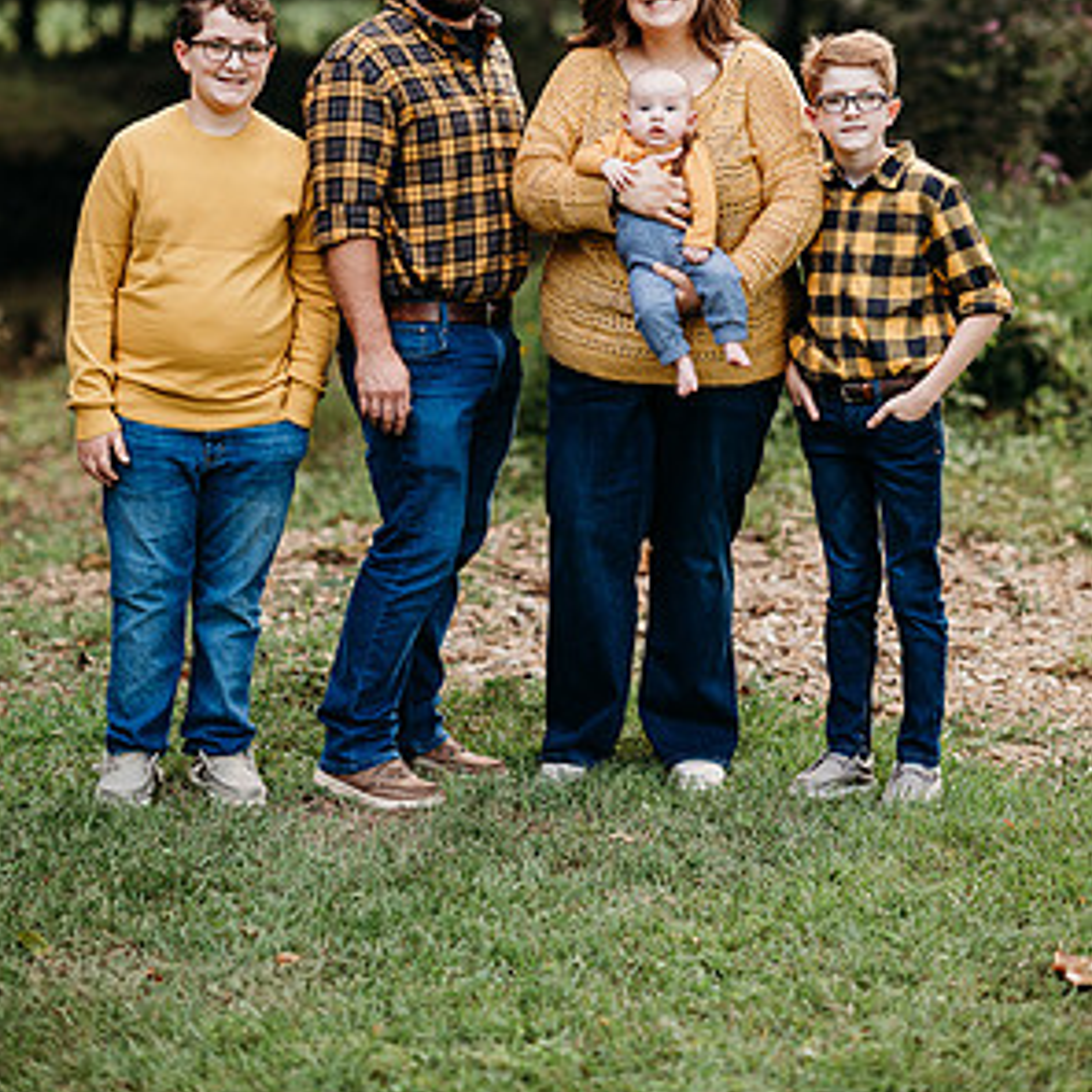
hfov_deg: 15.8
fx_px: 3926
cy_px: 321
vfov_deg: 15.8
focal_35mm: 110
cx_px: 542
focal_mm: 85
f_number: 2.2
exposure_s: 1/200
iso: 125
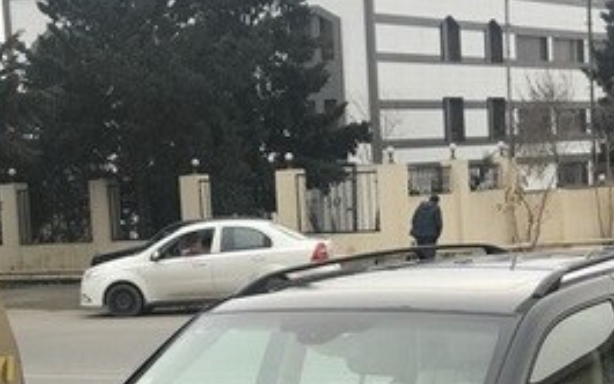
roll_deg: +2.6
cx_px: 419
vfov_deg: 11.4
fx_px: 1892
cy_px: 419
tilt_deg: -8.1
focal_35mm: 113
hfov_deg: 18.4
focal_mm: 6.6
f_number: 2.8
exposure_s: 1/50
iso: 32
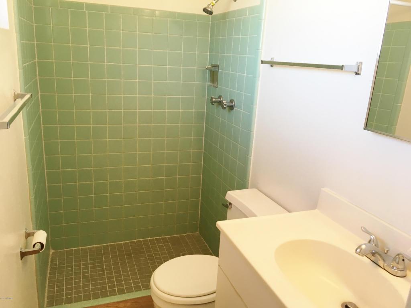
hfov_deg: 61.7
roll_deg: -4.3
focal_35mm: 29
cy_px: 154
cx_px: 206
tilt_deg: -15.1
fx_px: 344
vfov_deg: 48.2
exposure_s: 1/30
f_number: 2.2
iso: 32
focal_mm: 4.15
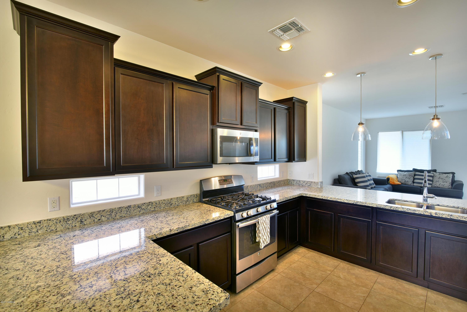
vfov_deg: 73.8
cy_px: 156
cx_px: 234
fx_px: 208
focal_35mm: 16
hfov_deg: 96.7
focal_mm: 16
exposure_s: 1.6
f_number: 10
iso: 100
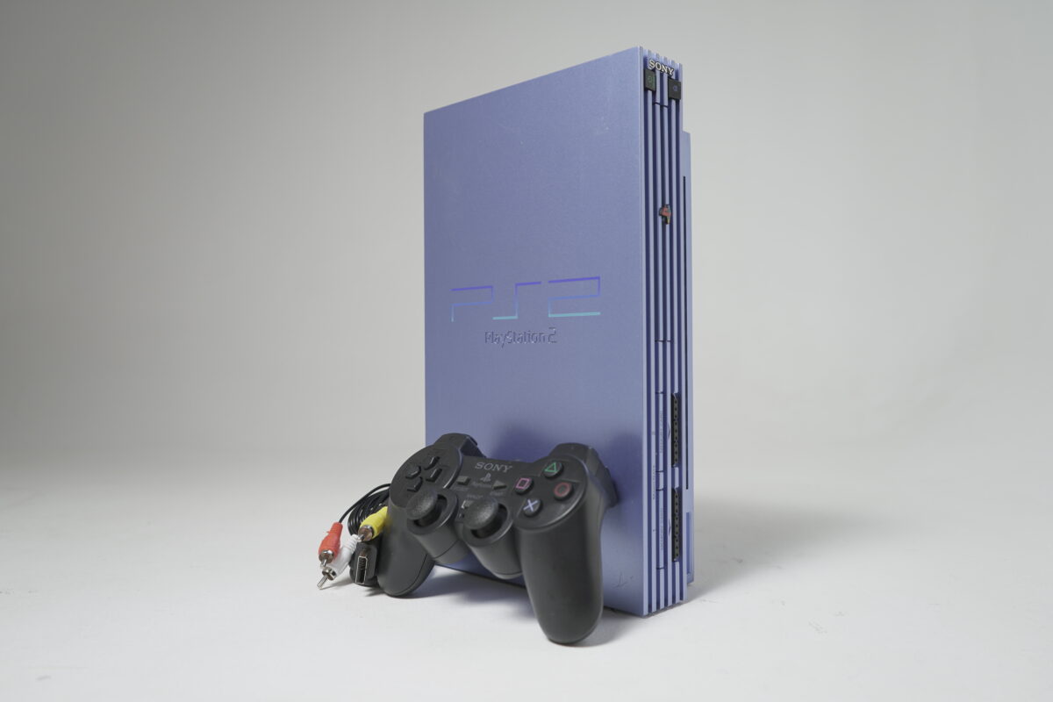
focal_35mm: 28
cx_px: 526
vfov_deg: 46.4
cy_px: 351
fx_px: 819
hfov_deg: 65.5
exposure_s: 1/8
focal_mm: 28
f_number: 4.5
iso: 125
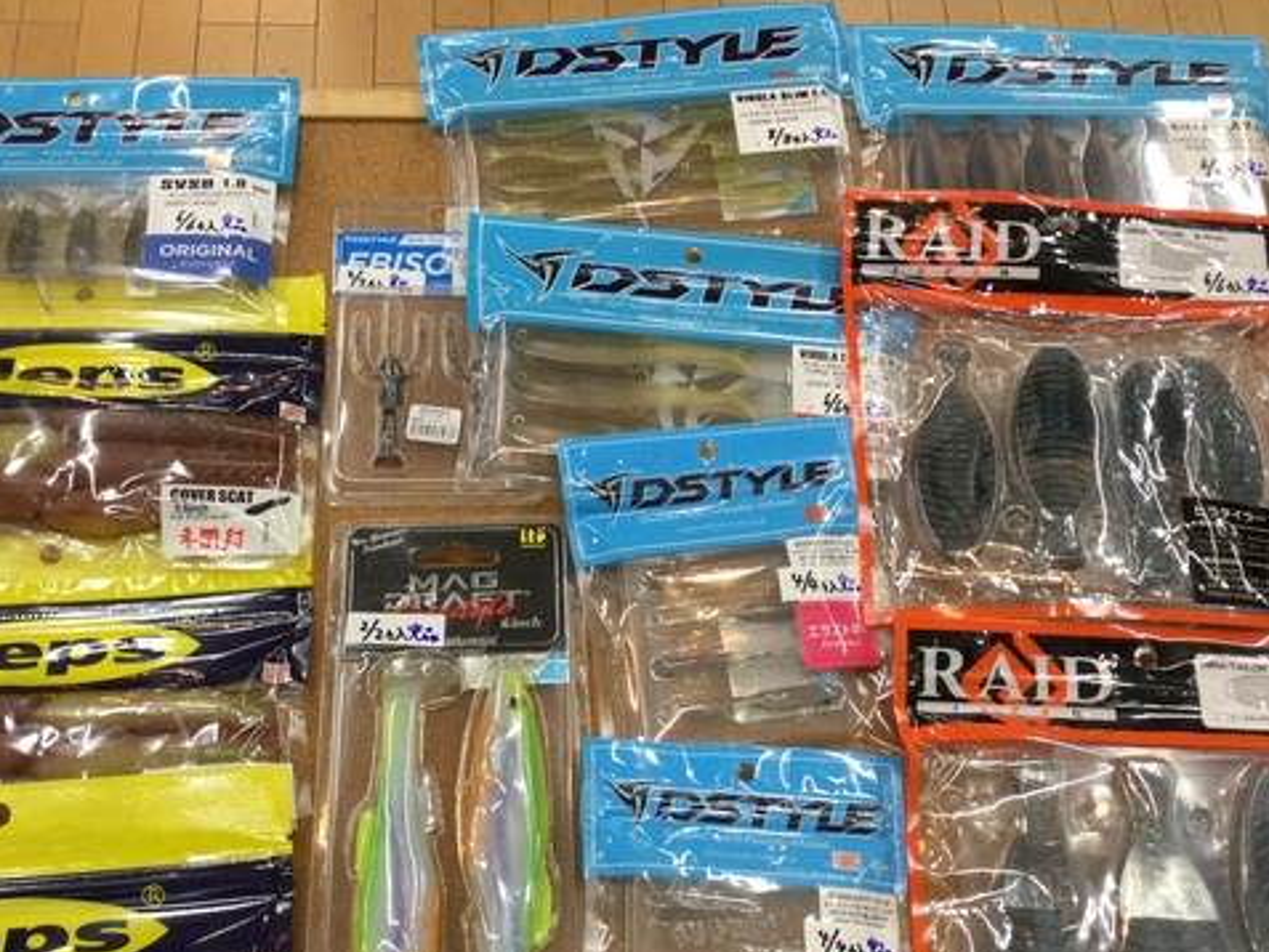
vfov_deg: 36.6
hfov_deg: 47.8
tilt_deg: -67.6
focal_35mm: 39
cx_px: 580
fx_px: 1430
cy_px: 590
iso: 25
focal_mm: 3.3
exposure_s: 1/40
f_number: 2.4
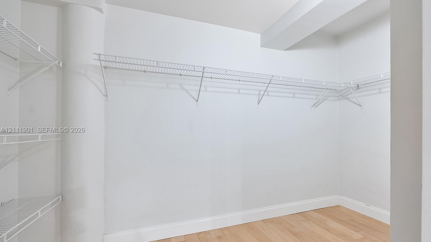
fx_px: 183
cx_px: 219
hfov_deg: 99.4
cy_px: 130
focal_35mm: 16
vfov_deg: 67.0
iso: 800
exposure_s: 1/6
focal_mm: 10
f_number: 8
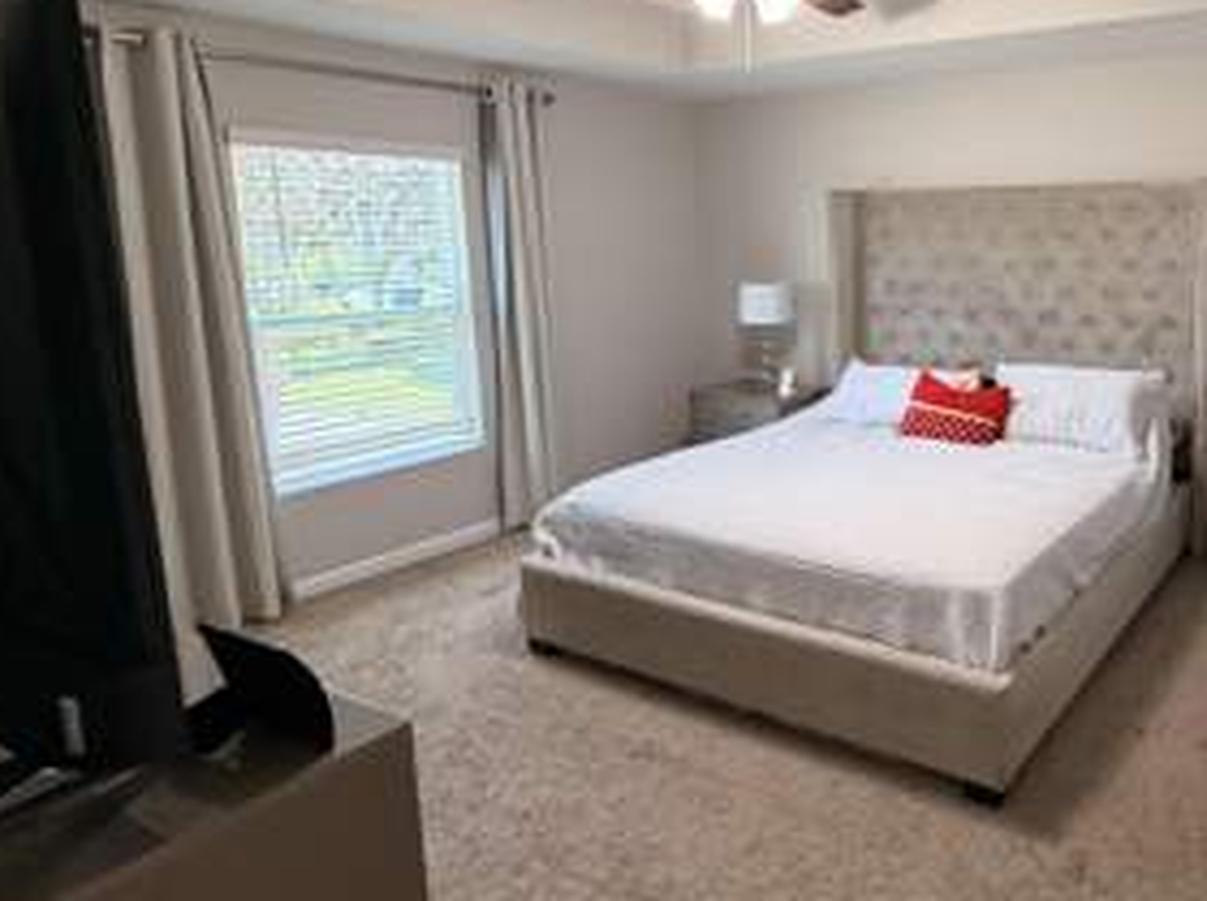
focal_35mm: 24
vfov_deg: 55.9
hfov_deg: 63.9
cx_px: 1004
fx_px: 835
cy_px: 330
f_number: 2.2
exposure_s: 1/120
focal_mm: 2.22
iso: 250
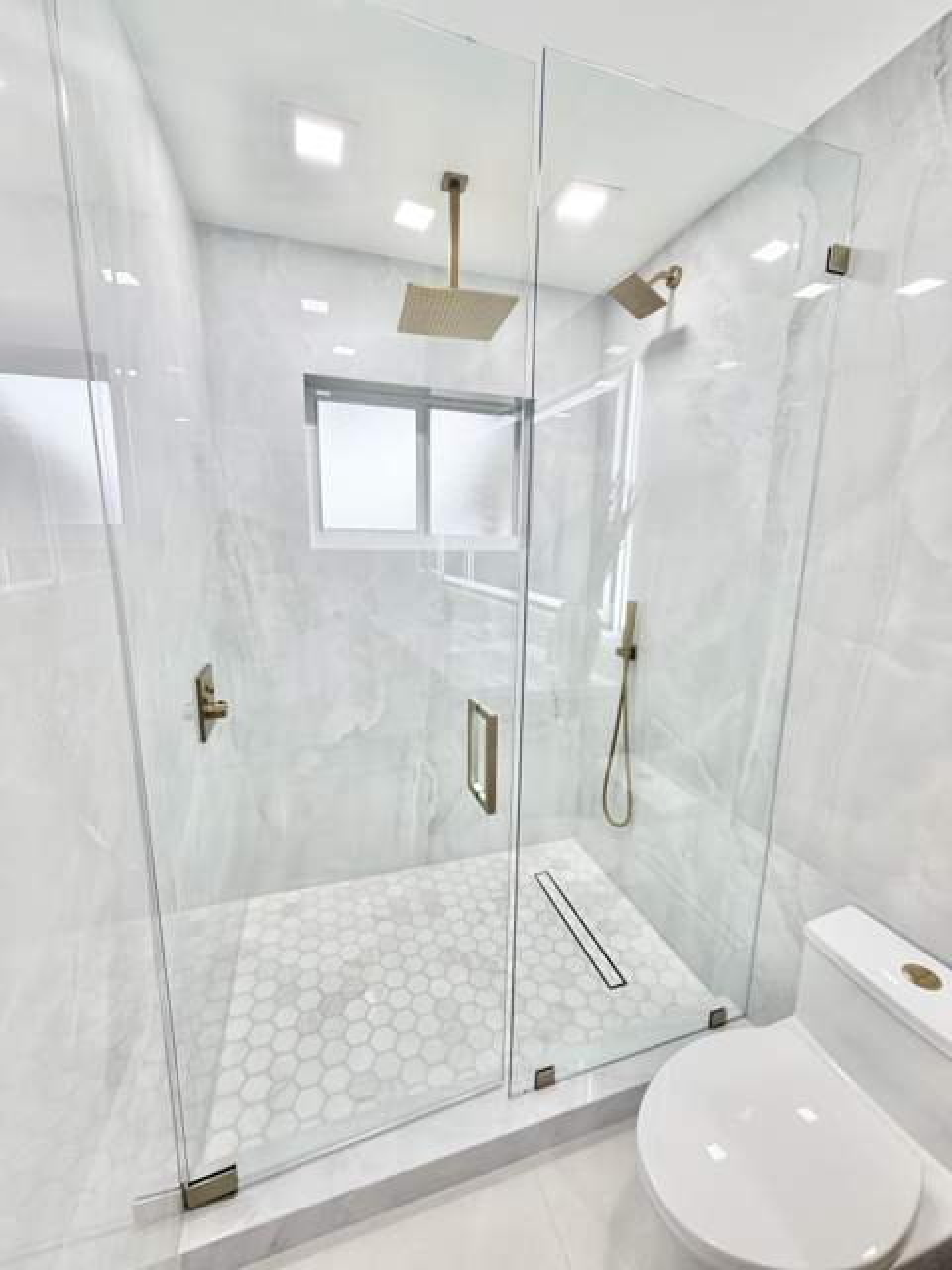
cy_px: 635
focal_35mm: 14
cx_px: 476
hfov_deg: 85.7
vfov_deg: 102.1
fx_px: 513
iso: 100
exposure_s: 1/121
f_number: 2.2
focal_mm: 2.22
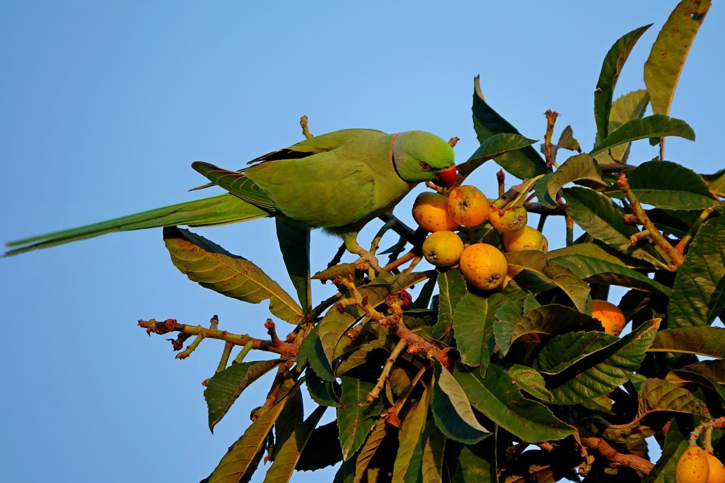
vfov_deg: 2.3
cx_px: 362
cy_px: 242
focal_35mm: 600
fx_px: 12084
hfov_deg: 3.4
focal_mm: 220
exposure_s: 1/250
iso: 100
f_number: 4
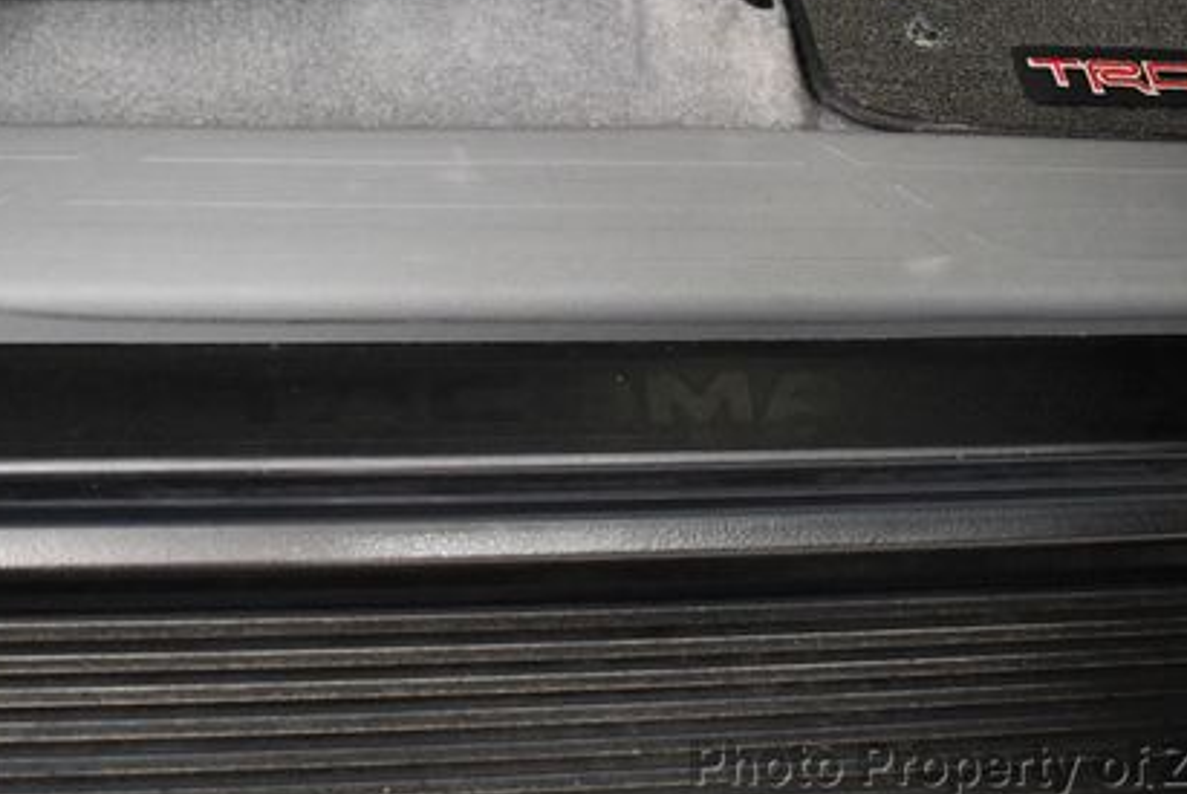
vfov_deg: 24.0
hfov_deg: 35.6
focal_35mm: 56
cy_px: 202
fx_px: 1848
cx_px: 656
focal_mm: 18
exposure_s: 1/100
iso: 3200
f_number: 3.5
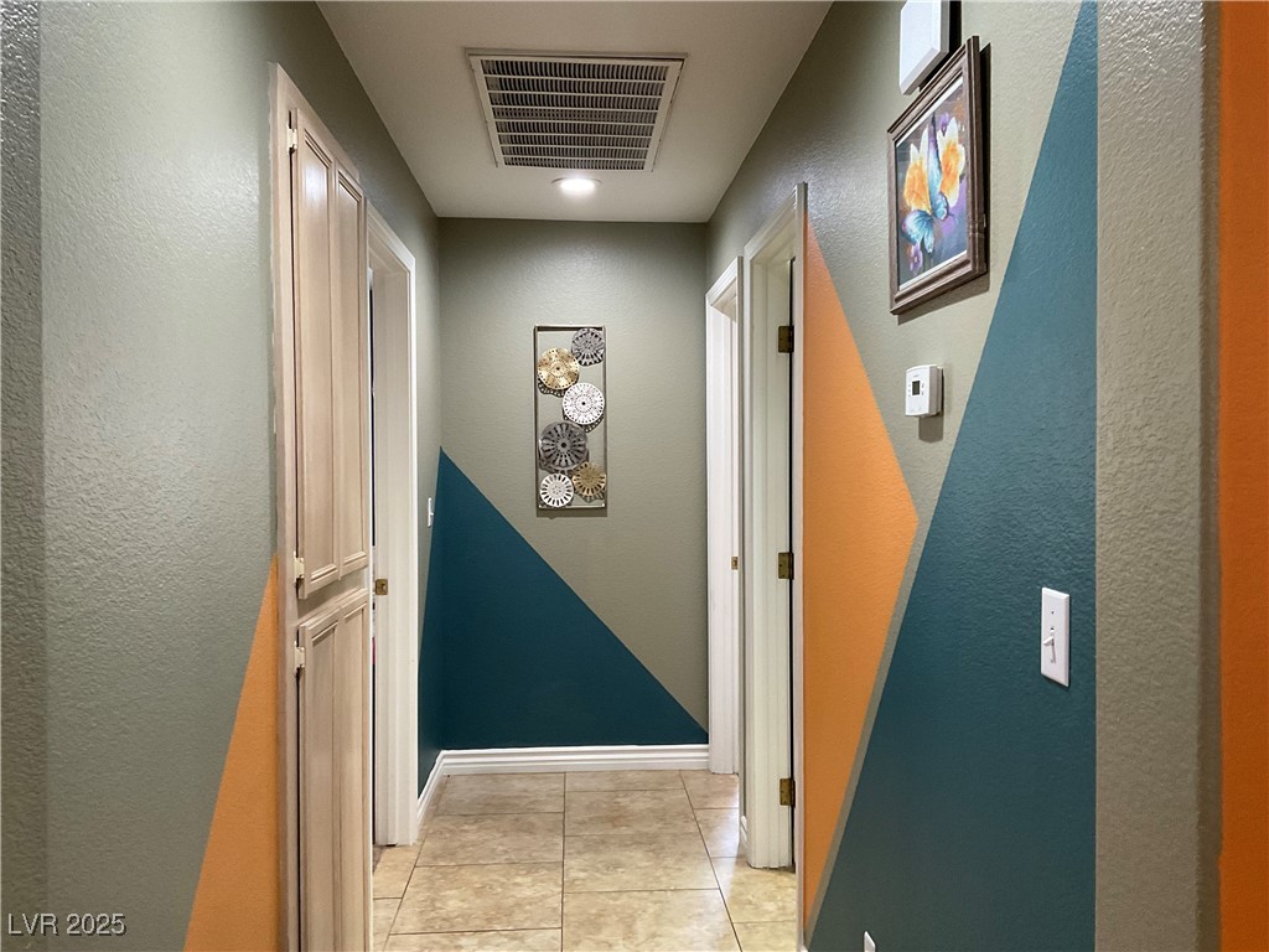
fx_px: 1063
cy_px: 476
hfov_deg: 61.7
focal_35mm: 29
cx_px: 634
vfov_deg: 48.2
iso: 160
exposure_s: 1/60
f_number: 1.8
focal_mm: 3
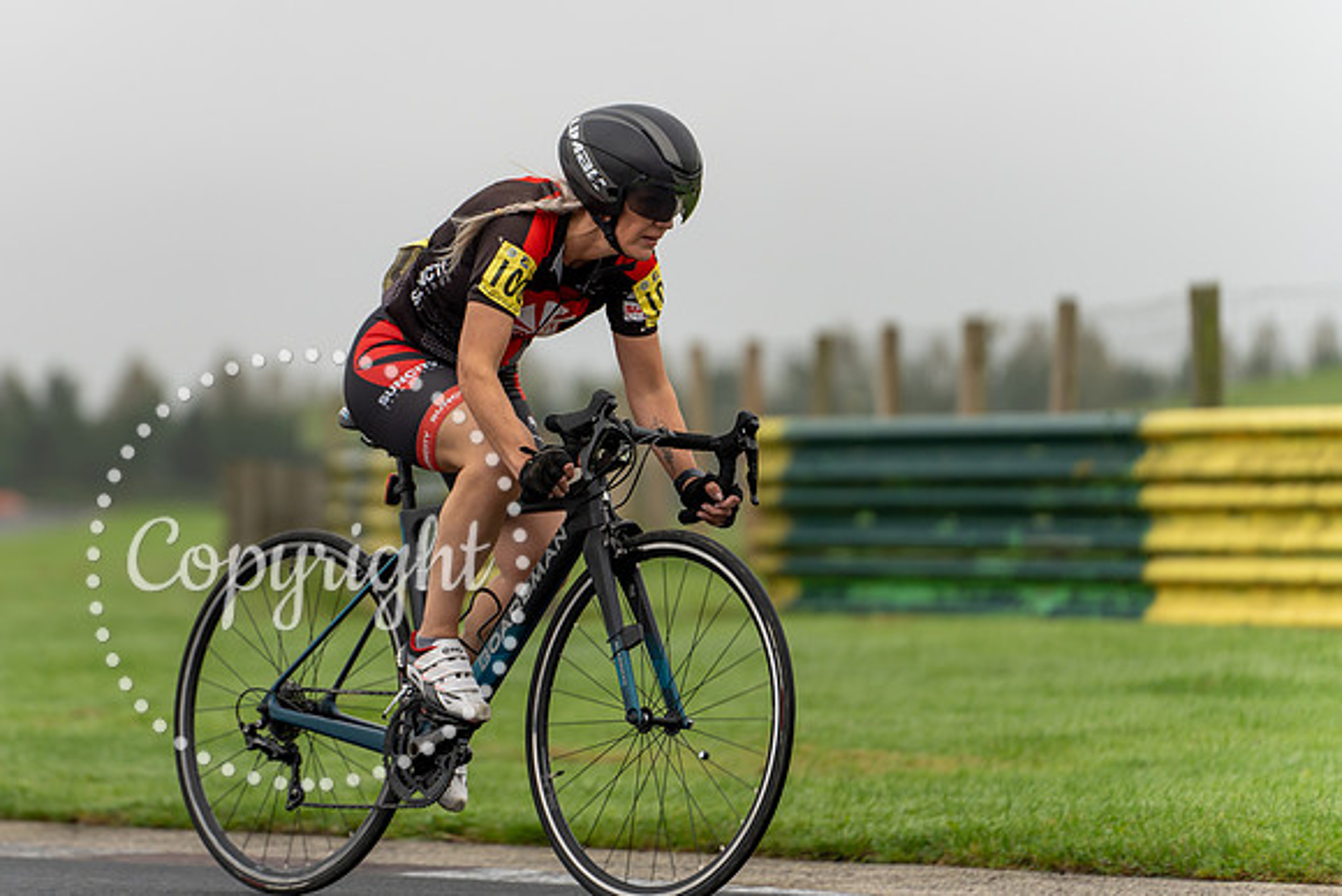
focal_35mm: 208
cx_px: 517
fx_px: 7748
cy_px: 345
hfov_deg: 9.9
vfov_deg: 6.6
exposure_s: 1/1000
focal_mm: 169
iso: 160
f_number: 2.8
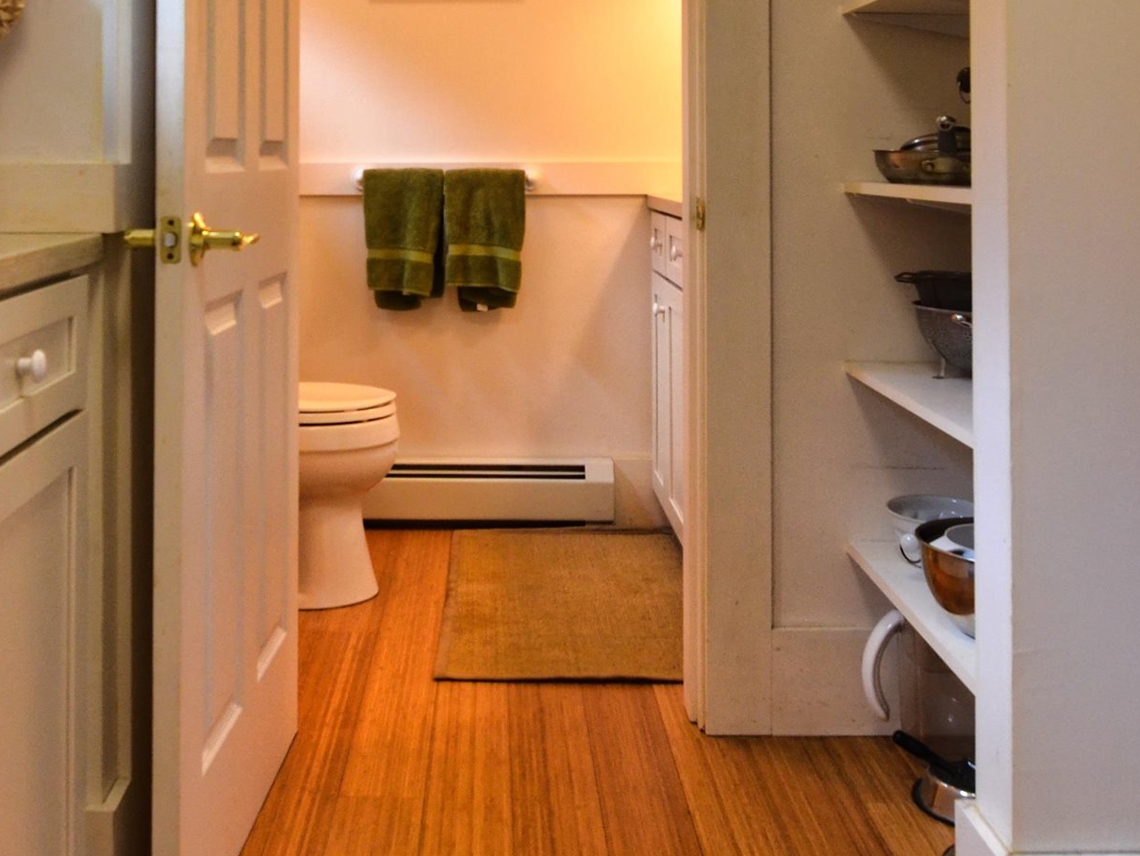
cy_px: 117
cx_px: 442
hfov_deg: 46.2
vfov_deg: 34.2
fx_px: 1325
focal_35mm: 40
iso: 720
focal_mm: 11
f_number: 4
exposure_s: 1/60
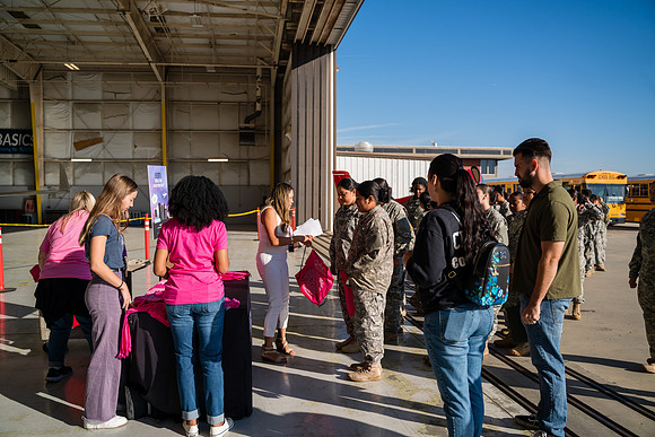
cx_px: 328
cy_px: 218
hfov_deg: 65.5
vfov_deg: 46.4
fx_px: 510
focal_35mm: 28
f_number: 3.2
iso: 100
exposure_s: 1/2000
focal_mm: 28
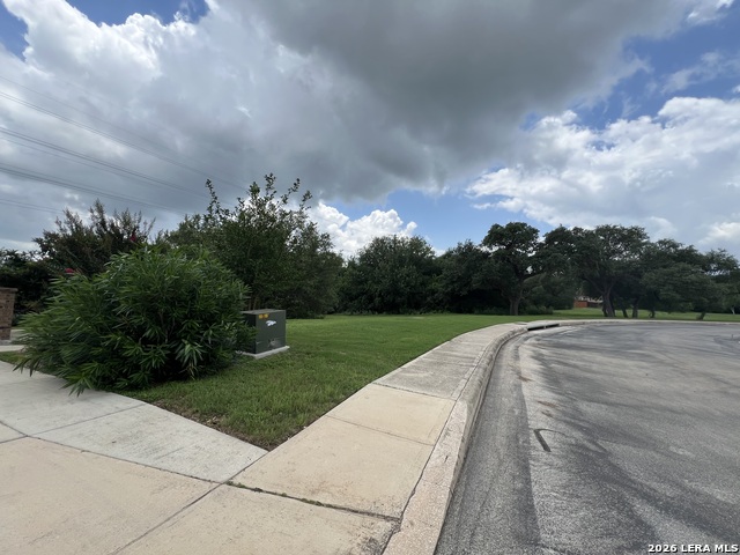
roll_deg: -1.1
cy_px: 278
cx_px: 370
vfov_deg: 89.9
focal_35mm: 13
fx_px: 278
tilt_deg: +3.7
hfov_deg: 106.2
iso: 32
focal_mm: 1.57
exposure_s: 1/1233
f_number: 1.8
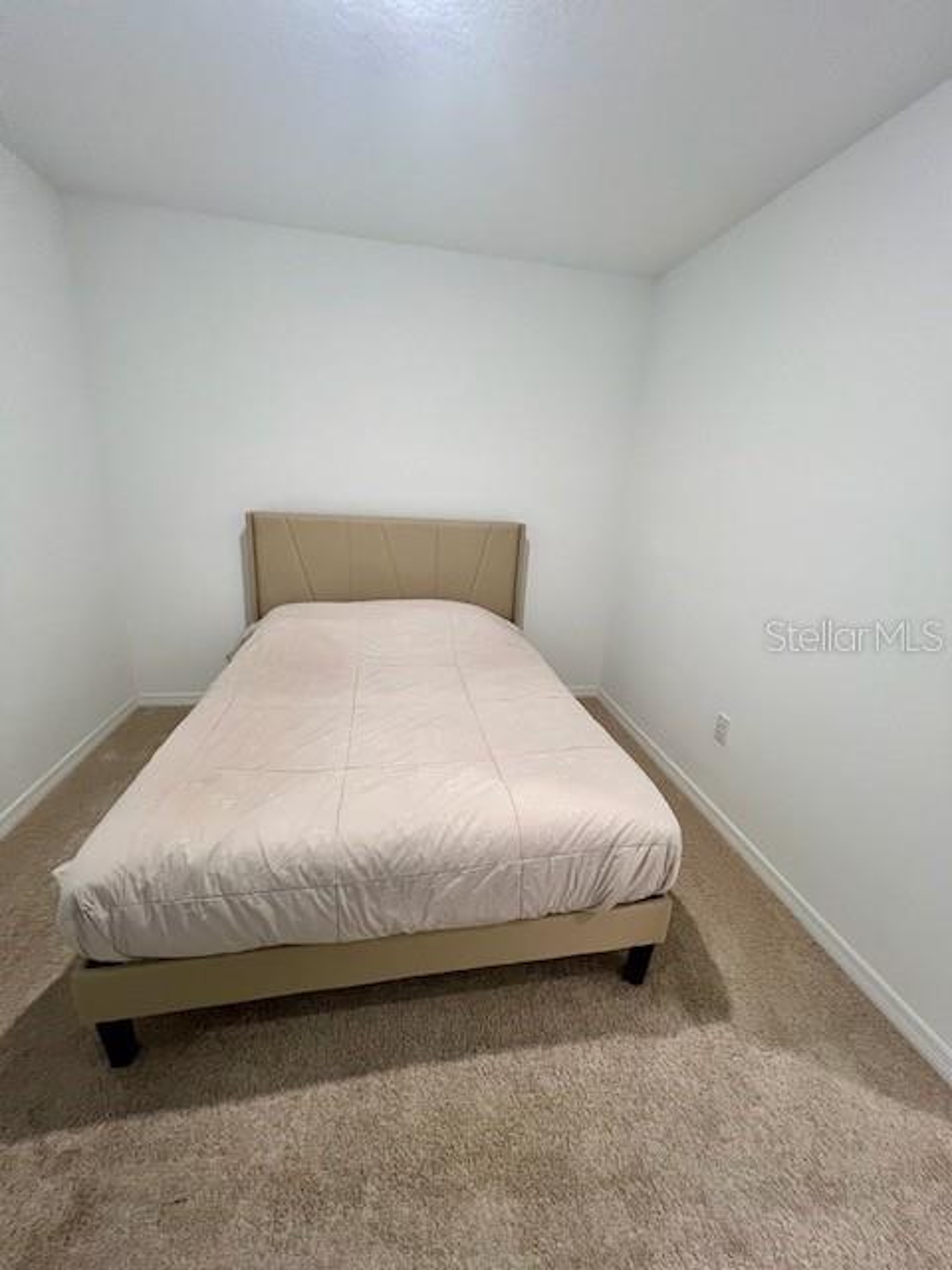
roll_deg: -4.0
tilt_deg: -17.0
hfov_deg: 89.9
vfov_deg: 106.2
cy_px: 635
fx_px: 477
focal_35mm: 13
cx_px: 476
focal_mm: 1.57
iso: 200
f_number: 1.8
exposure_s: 1/60
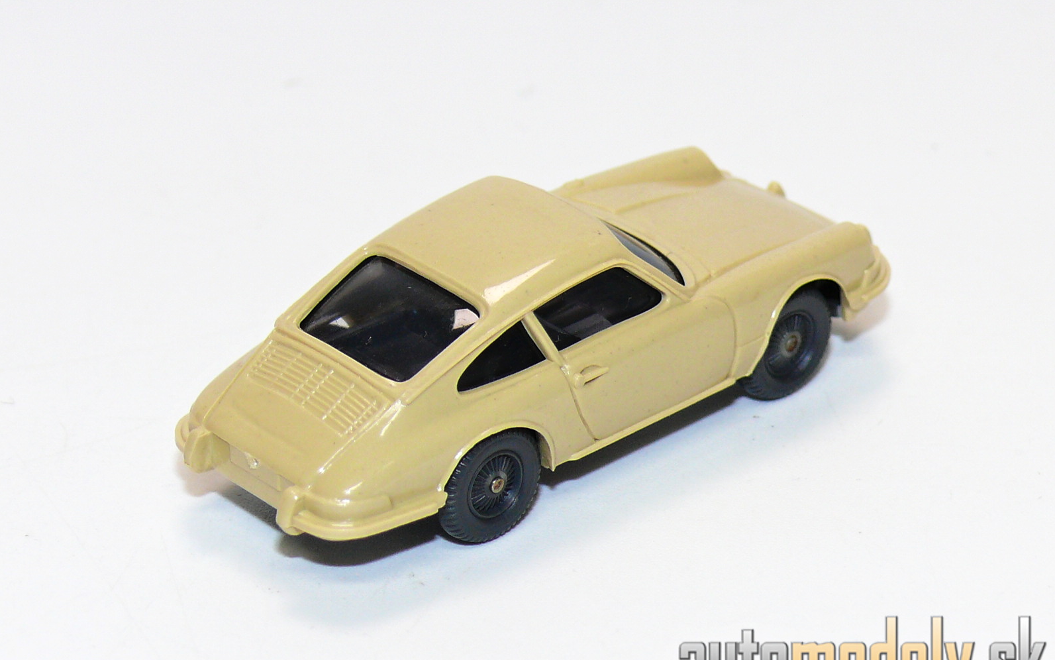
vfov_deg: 8.0
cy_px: 320
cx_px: 526
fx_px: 4745
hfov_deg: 12.7
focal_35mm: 165
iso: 100
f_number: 4
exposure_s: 1/30
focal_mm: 18.4
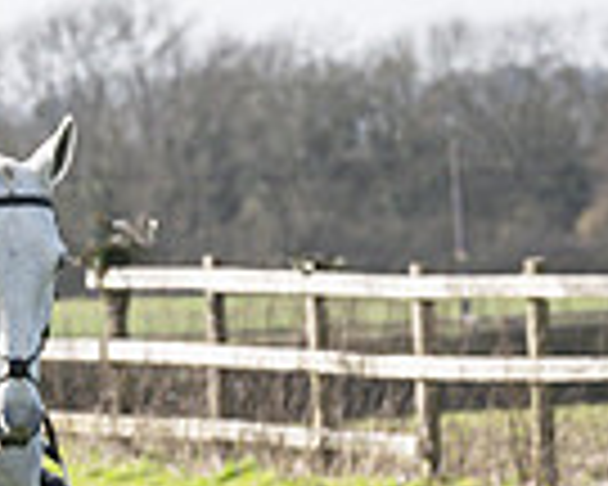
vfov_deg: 2.3
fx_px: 12218
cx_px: 86
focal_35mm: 679
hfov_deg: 2.8
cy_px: 396
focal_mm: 96
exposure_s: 1/1250
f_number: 5
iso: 400
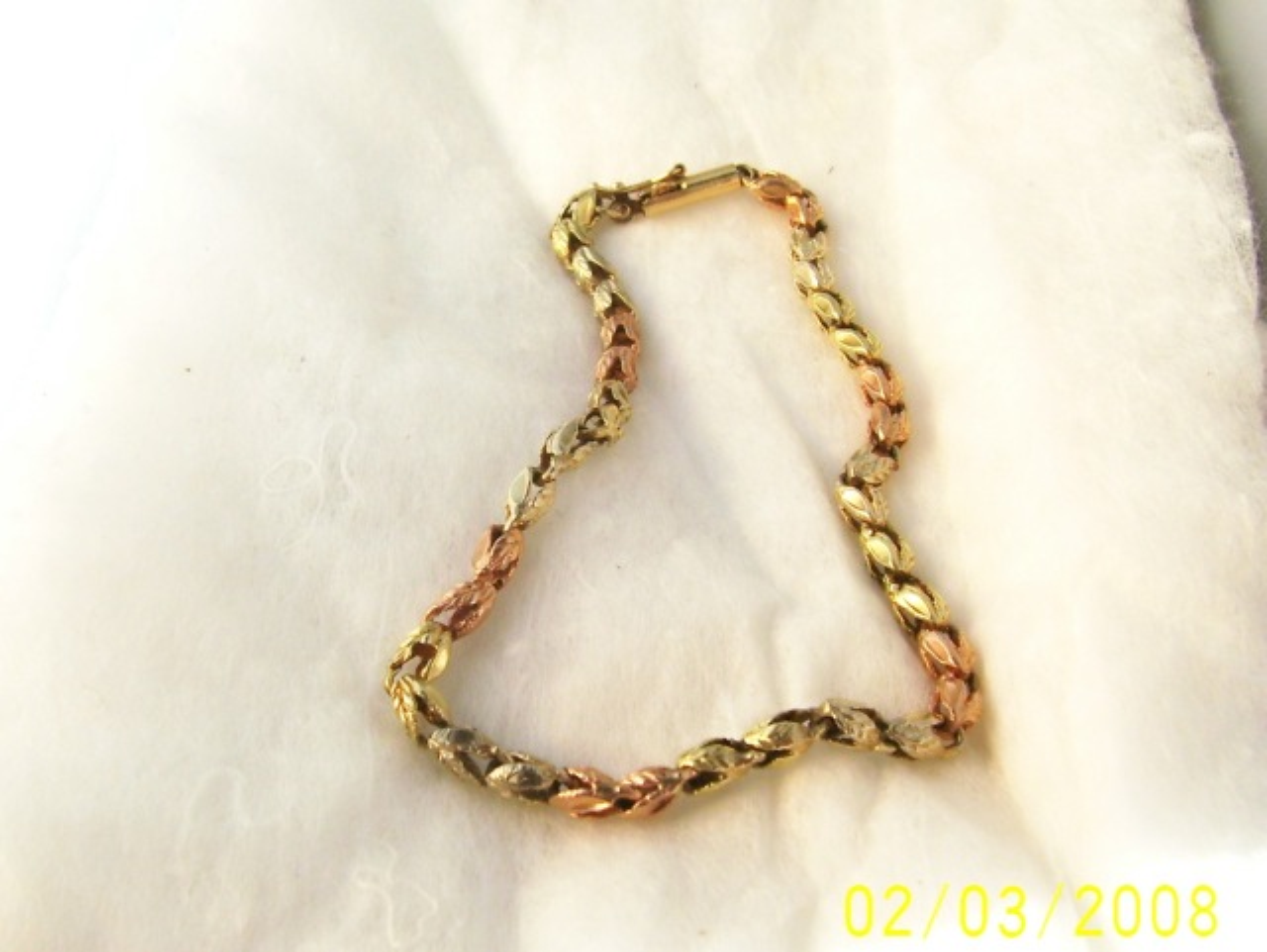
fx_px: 1245
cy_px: 476
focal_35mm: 34
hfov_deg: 53.9
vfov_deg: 41.8
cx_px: 634
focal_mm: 5.6
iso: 80
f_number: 4.8
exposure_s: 1/350
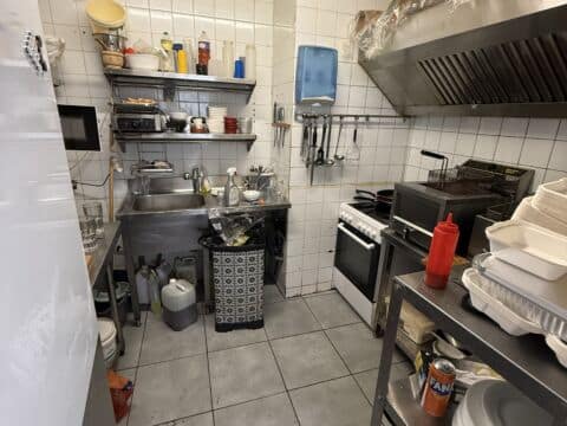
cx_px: 284
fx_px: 229
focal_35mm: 14
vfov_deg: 85.7
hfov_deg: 102.1
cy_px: 213
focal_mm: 2.22
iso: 320
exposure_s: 1/50
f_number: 2.2
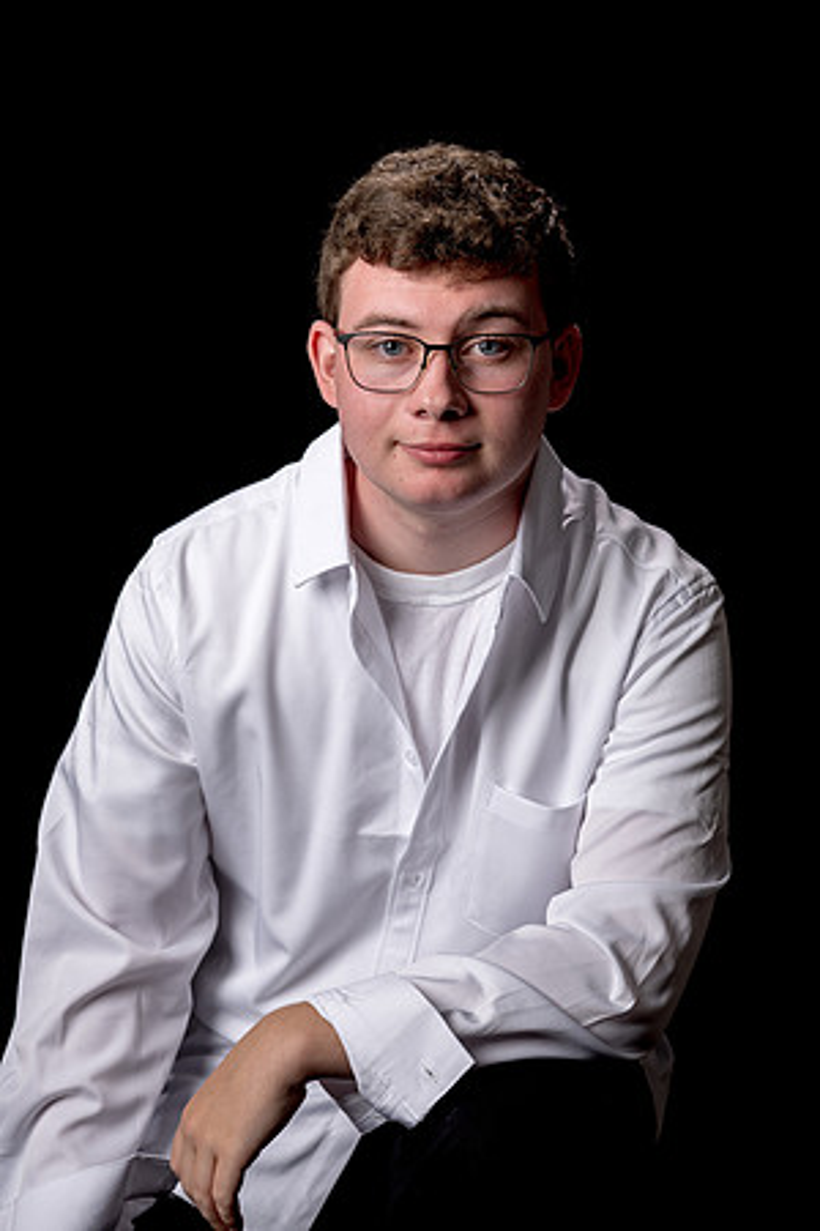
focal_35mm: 70
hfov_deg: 19.5
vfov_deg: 28.8
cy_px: 616
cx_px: 410
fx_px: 2391
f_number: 5
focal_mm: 70
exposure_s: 1/160
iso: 100
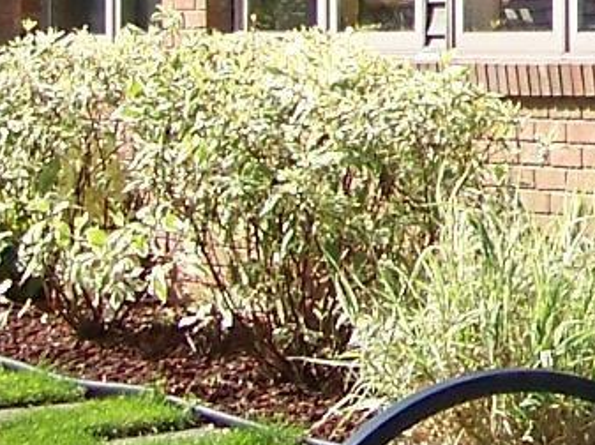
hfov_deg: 8.6
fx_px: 3760
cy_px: -256
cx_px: 1114
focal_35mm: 219
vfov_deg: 6.7
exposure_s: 1/400
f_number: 2.8
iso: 64
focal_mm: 5.85
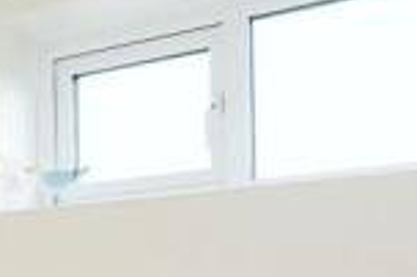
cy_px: 361
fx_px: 798
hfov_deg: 28.3
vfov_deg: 18.3
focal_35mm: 69
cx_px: 56
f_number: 6.3
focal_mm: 16
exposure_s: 1/160
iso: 2000
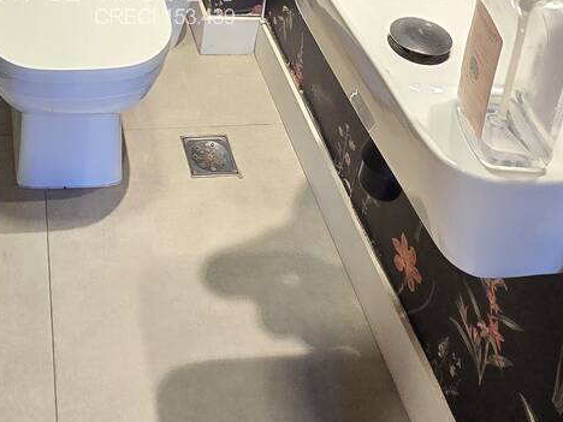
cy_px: -143
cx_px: 63
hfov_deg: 43.1
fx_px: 651
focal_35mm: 40
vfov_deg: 28.6
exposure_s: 1/60
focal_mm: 2.2
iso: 500
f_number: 2.2
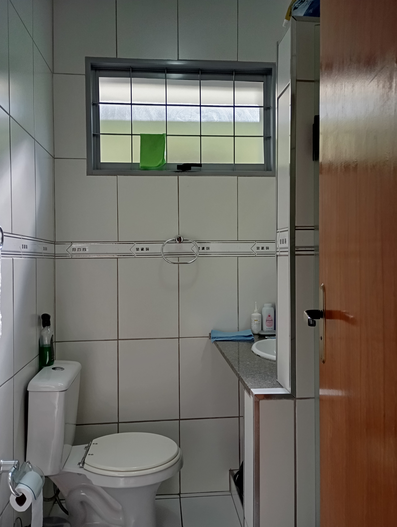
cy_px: 264
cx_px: 198
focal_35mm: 28
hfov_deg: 49.9
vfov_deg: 63.4
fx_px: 427
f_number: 1.8
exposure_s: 1/60
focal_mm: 4.27
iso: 155
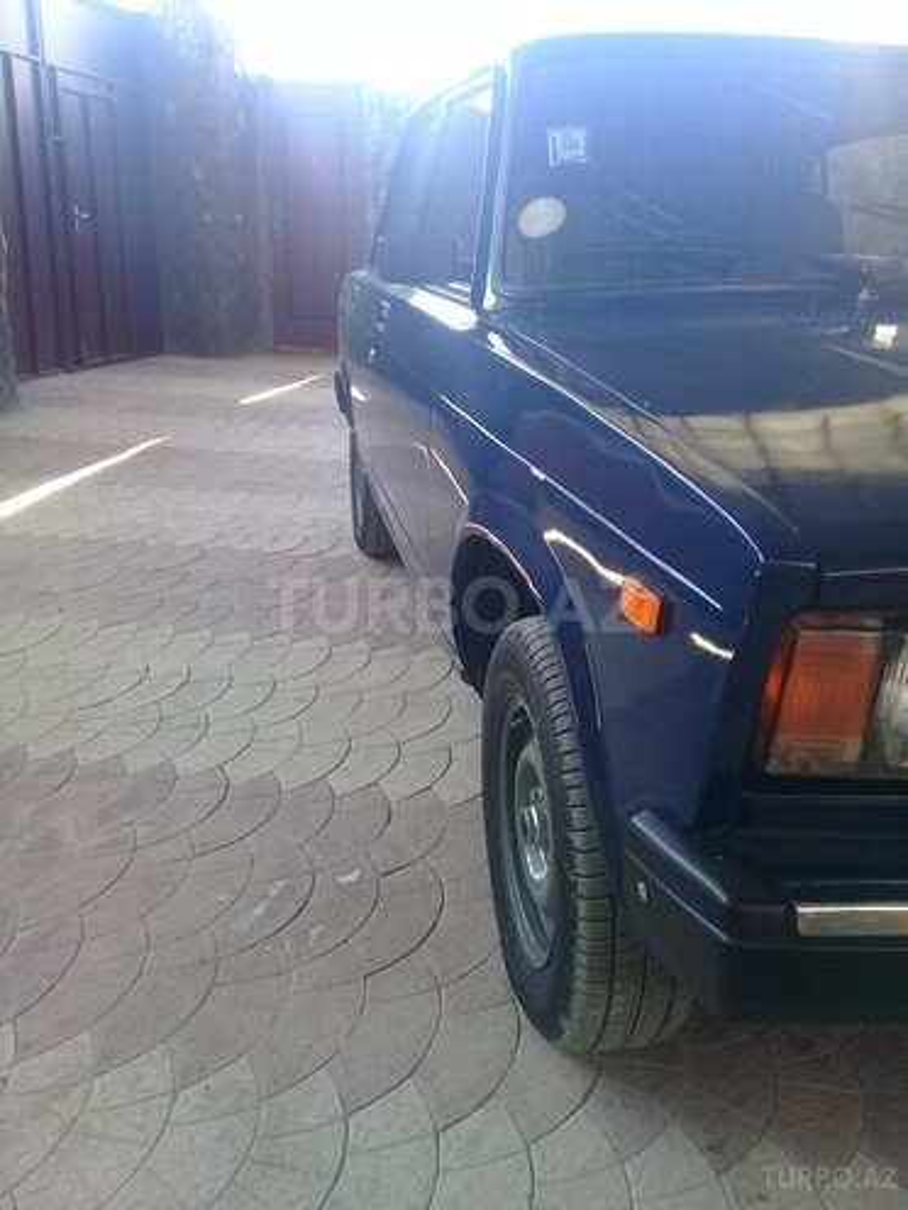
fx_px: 1084
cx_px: 454
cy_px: 605
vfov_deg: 58.4
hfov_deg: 45.4
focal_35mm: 31
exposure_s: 1/40
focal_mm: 3.3
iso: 64
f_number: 2.2
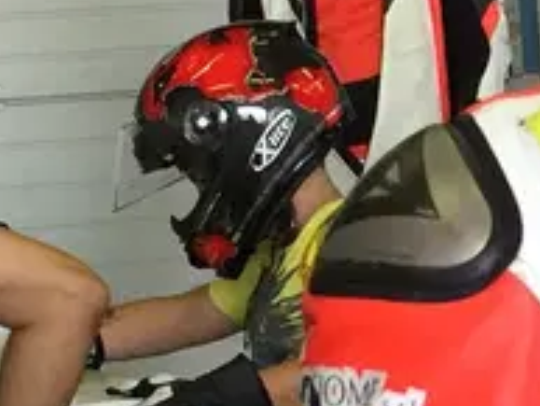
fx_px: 2810
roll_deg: +3.6
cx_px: 727
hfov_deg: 10.7
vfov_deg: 8.3
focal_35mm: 180
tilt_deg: -2.7
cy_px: 230
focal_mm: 4.15
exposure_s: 1/30
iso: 40
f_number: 2.2
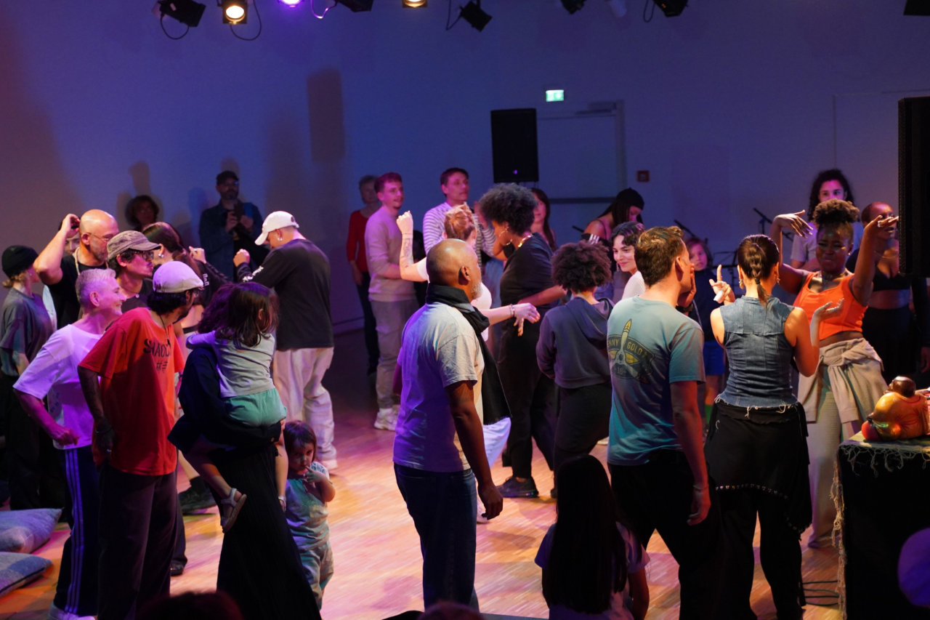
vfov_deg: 24.2
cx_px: 465
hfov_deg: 35.6
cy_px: 310
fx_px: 1446
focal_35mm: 56
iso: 5000
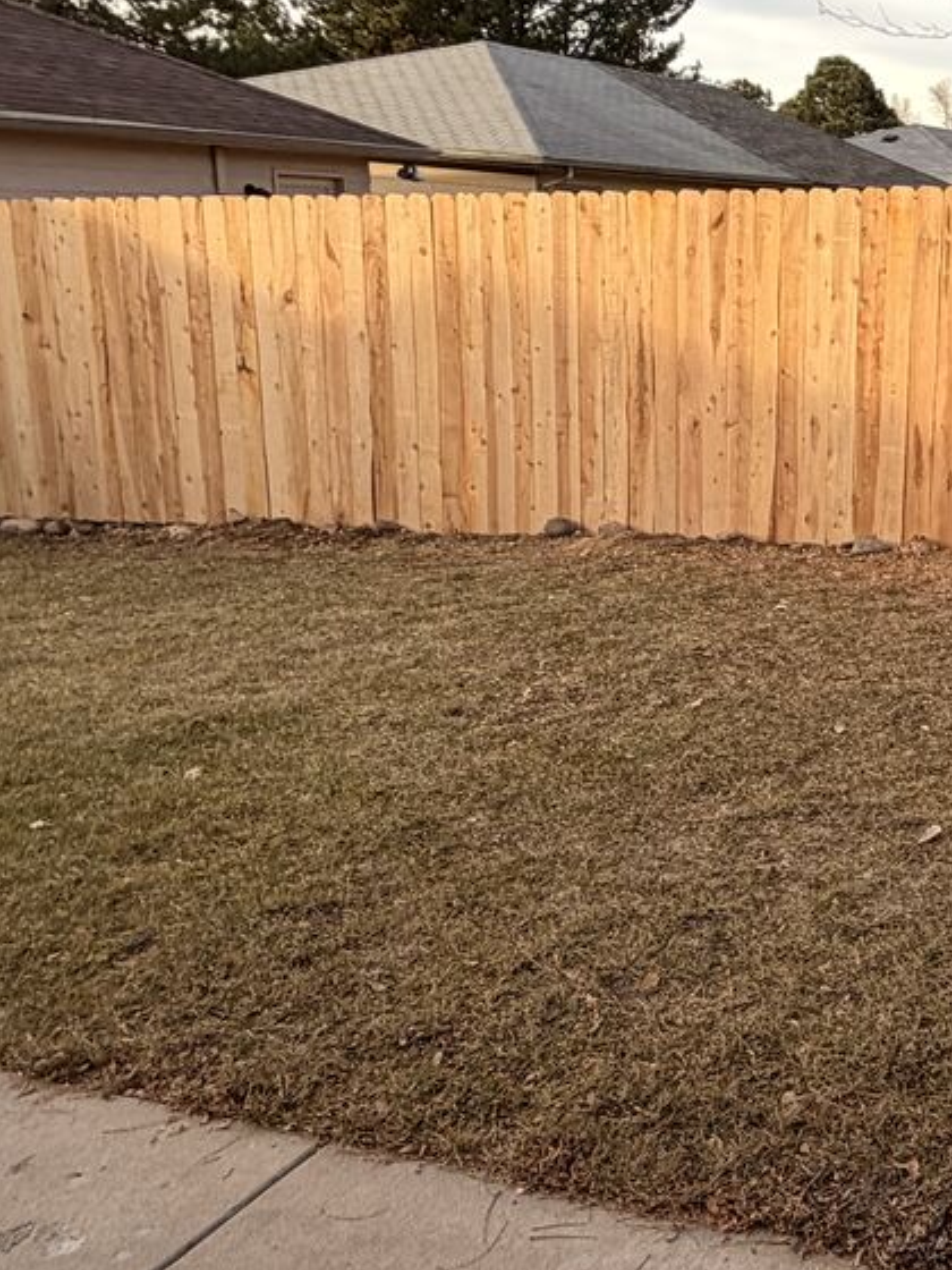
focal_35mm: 40
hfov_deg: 29.5
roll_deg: -4.1
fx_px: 1467
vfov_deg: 46.8
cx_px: 1215
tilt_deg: -12.5
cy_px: 583
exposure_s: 1/430
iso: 64
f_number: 2.2
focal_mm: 2.22
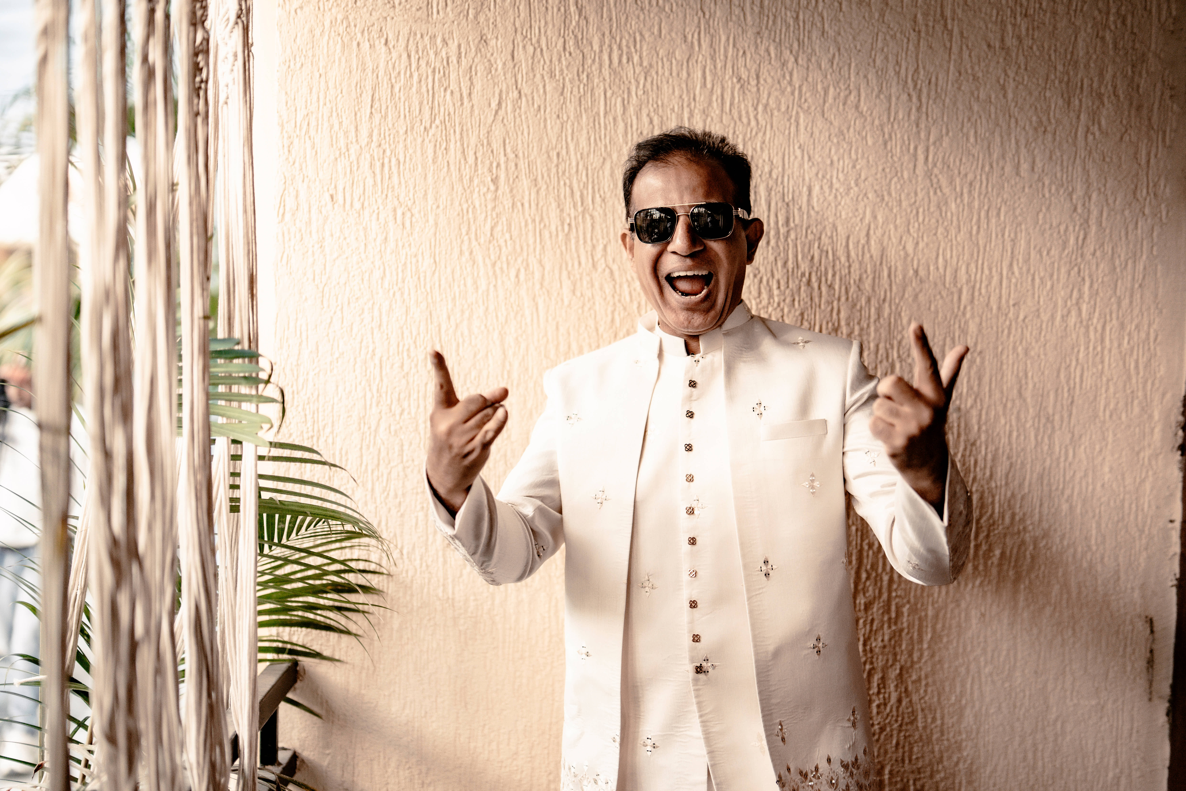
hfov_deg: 39.6
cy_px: 396
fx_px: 1647
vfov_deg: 27.0
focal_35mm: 50
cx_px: 593
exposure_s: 1/320
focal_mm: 50
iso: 640
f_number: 1.4
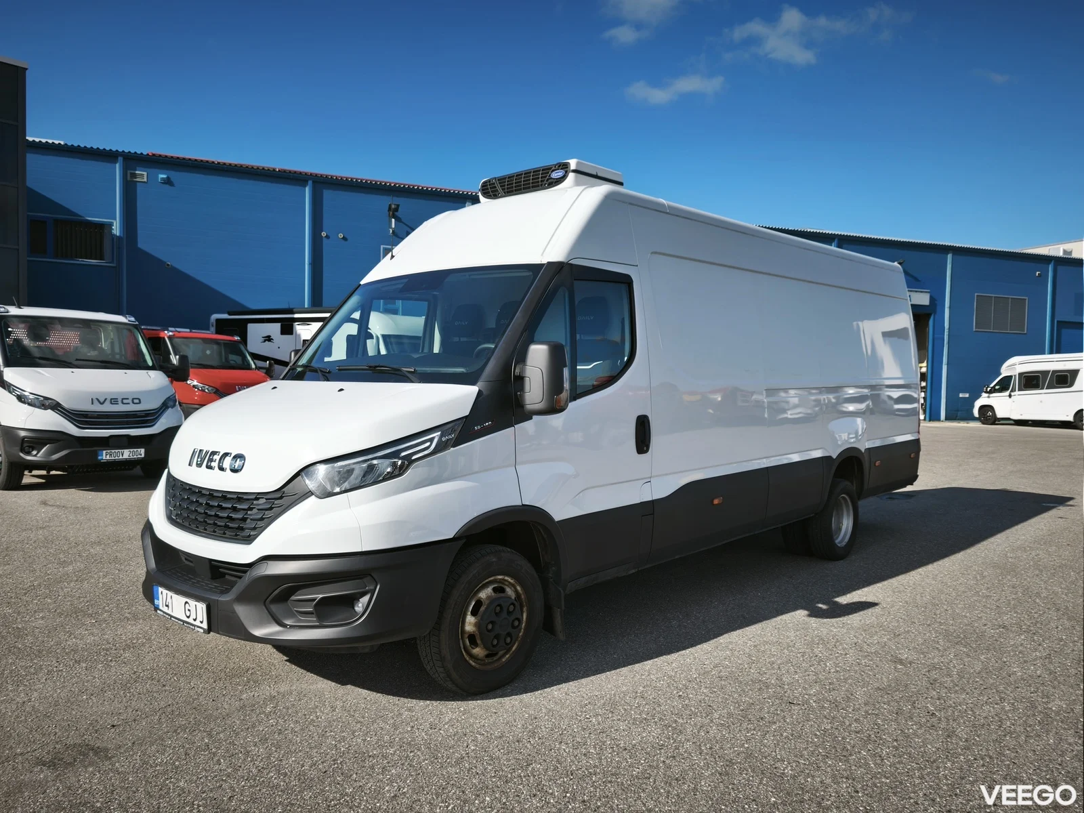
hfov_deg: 67.3
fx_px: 814
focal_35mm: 26
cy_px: 406
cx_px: 542
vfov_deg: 53.1
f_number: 1.7
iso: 80
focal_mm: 5.35
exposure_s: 1/1511
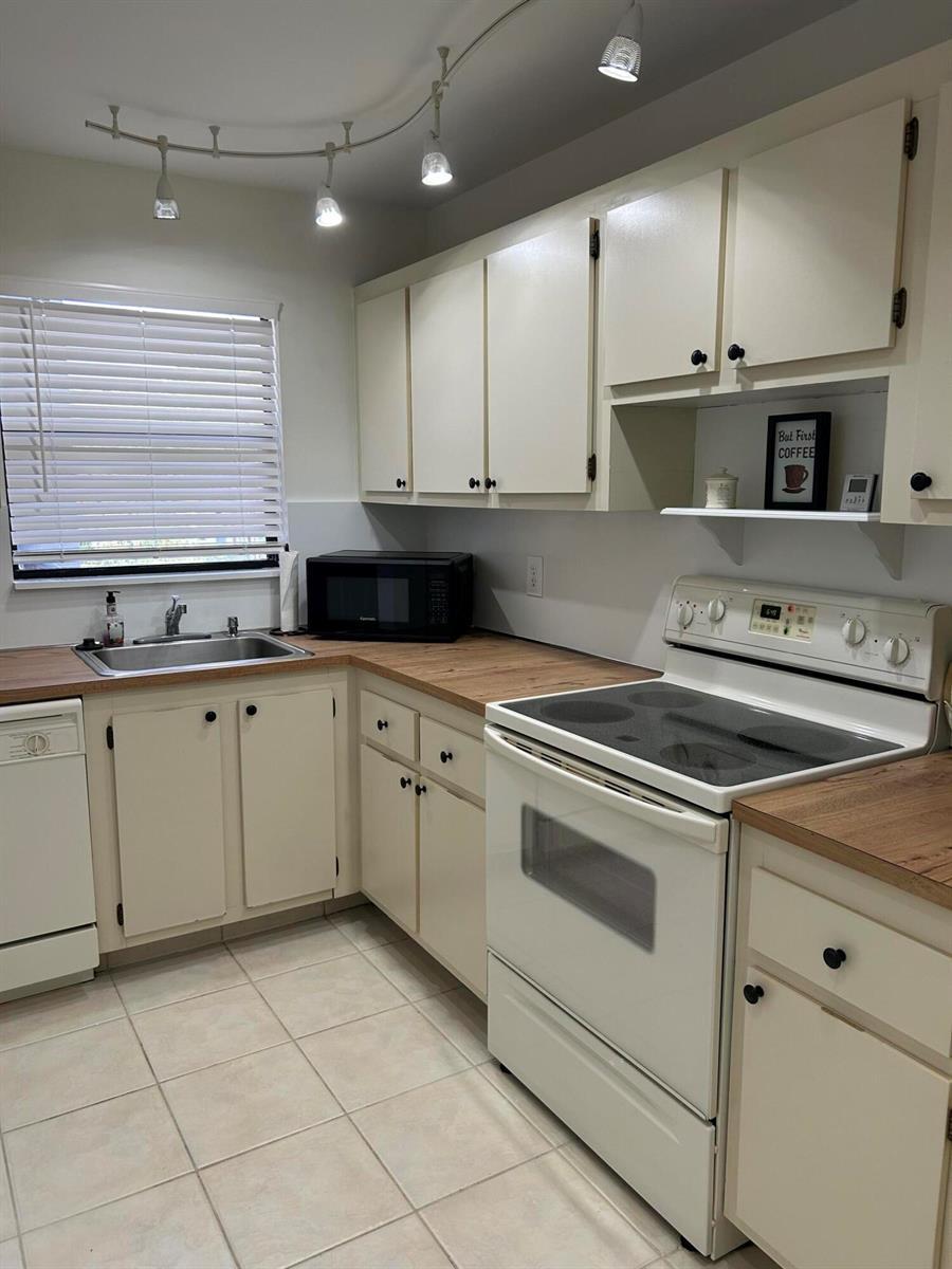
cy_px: 634
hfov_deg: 53.1
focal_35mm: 26
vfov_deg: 67.3
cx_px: 476
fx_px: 953
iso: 80
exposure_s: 1/121
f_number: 1.5
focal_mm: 5.7
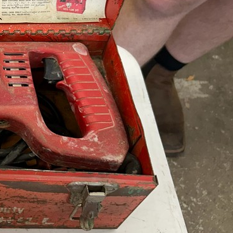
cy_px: 45
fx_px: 487
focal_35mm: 64
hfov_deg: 23.6
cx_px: -74
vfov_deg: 26.4
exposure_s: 1/120
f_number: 1.5
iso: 100
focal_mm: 5.7
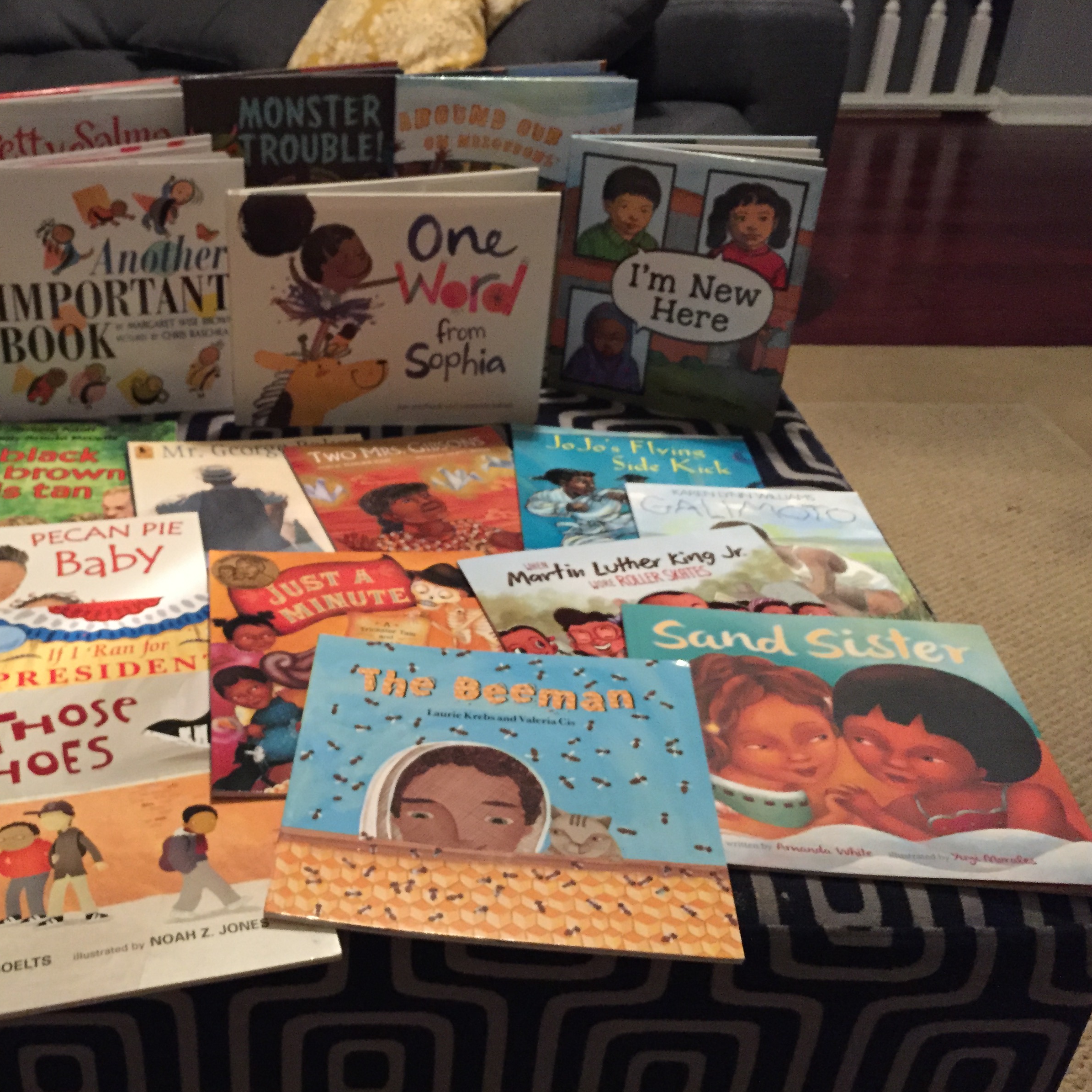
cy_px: 541
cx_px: 366
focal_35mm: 35
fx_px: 1249
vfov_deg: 47.2
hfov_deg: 46.5
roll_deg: -0.6
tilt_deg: -32.4
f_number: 2.2
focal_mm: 4.15
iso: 400
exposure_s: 1/15
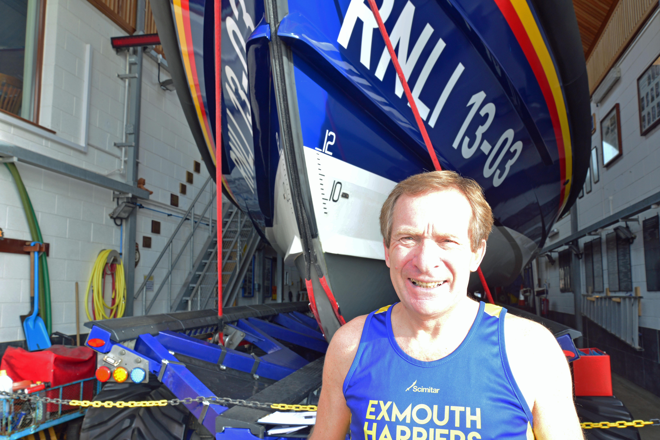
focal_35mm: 32
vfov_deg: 41.1
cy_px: 220
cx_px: 330
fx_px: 587
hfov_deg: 58.7
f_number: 13
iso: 400
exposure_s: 1/40
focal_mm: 32
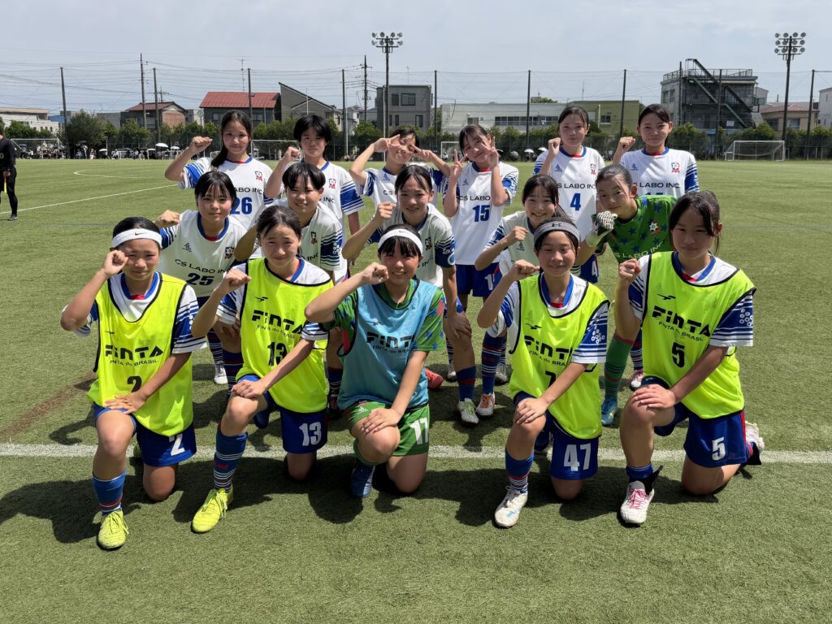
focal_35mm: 24
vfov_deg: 56.8
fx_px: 577
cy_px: 312
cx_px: 416
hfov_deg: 71.6
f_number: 1.78
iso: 80
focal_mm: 6.76
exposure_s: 1/5714
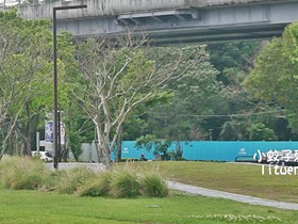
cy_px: 2
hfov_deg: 12.1
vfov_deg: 9.4
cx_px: -123
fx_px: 1352
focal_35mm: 157
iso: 200
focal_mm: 22
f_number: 6.3
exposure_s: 1/800
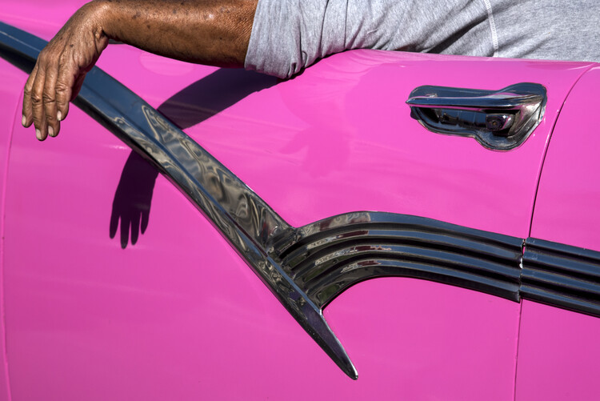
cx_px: 300
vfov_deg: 14.0
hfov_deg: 20.8
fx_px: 1634
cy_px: 200
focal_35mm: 98
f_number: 13
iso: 400
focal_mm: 98
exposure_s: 1/1000
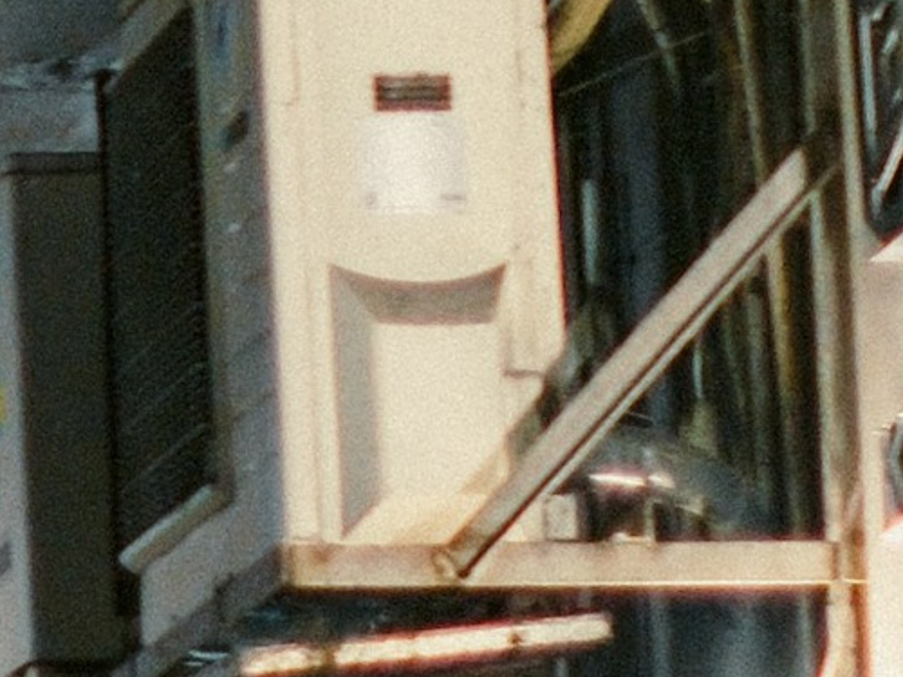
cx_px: -1369
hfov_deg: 4.9
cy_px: -529
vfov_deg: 3.8
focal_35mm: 391
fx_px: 10200
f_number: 1.4
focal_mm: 35
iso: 500
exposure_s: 1/60
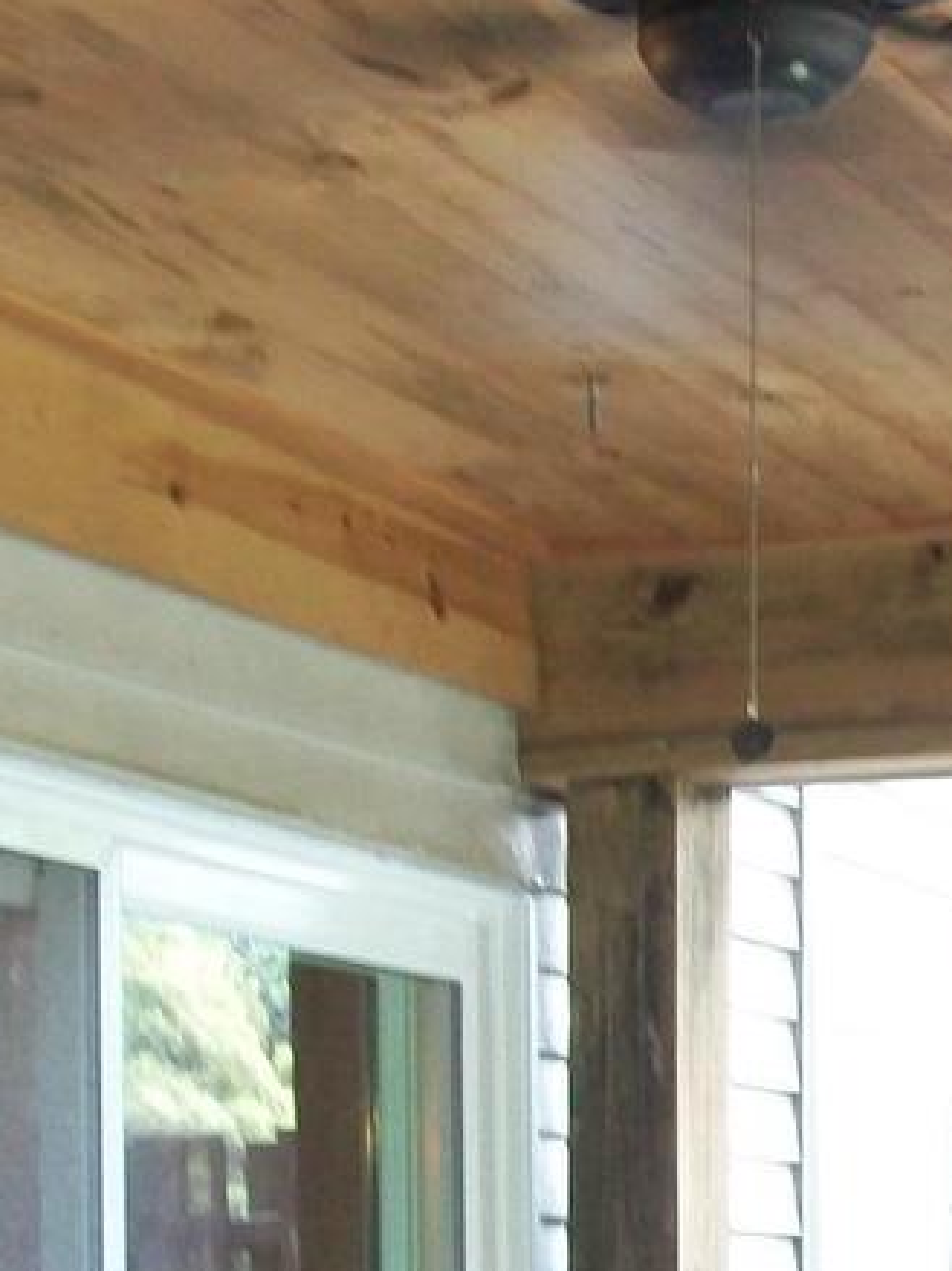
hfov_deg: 12.7
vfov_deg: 16.9
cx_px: 1273
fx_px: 4109
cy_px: 1477
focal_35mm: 112
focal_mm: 5.7
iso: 160
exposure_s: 1/30
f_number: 2.9
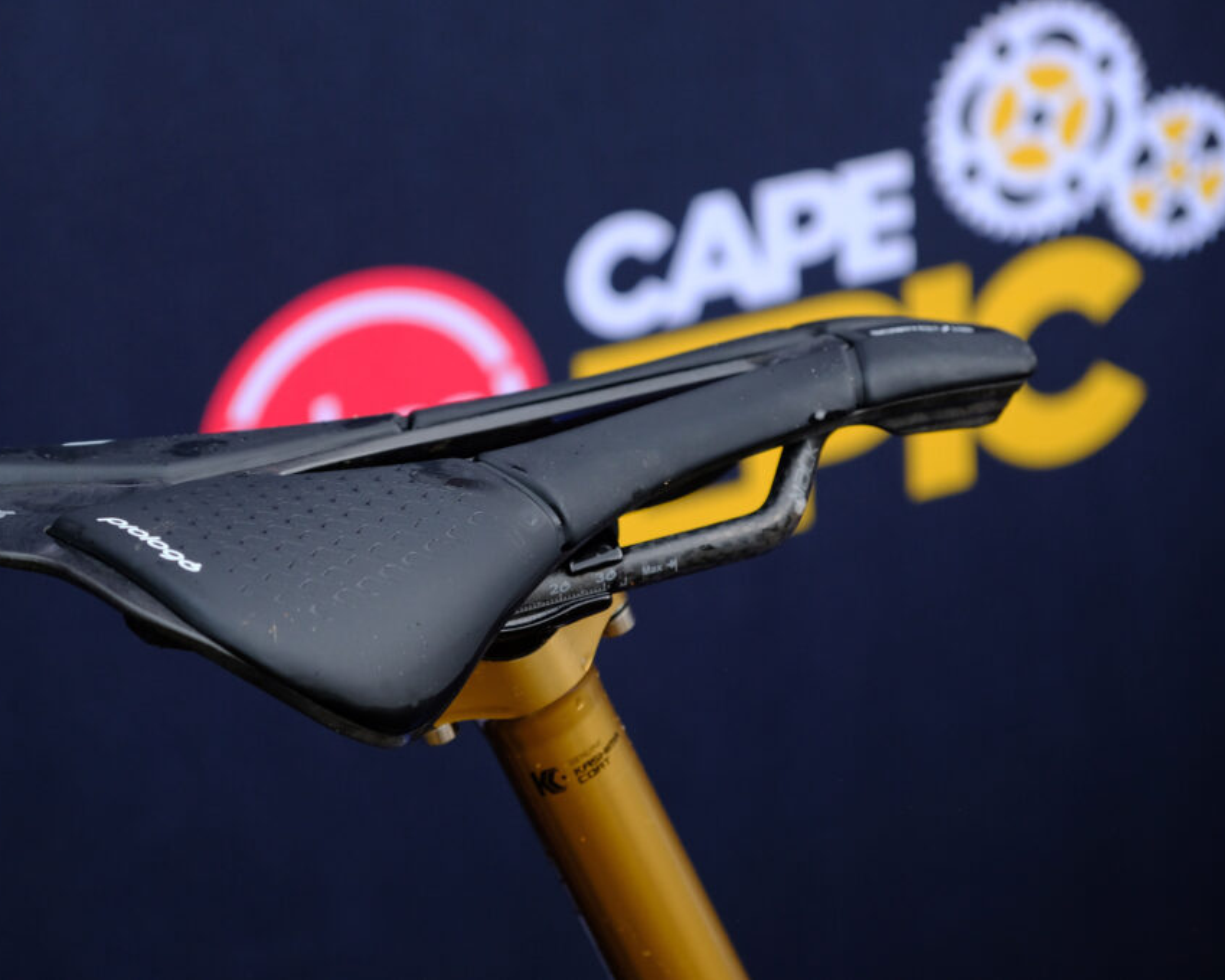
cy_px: 489
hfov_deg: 14.0
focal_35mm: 138
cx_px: 509
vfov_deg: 11.2
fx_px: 5003
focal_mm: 81.3
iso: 500
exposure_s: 1/250
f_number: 4.5
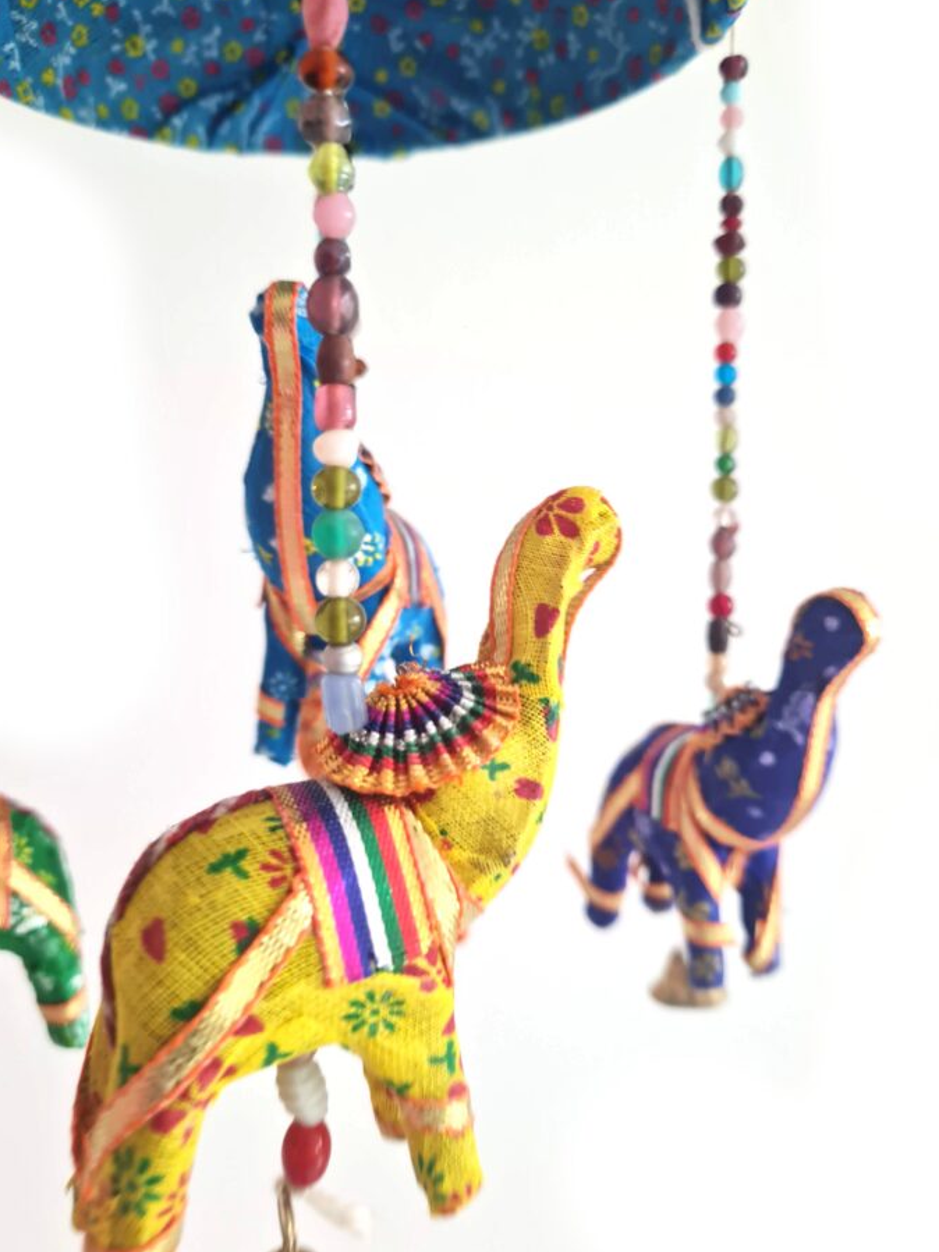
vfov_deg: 65.3
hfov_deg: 51.3
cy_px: 612
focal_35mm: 27
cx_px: 457
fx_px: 977
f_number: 1.8
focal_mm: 5.4
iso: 100
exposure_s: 1/60
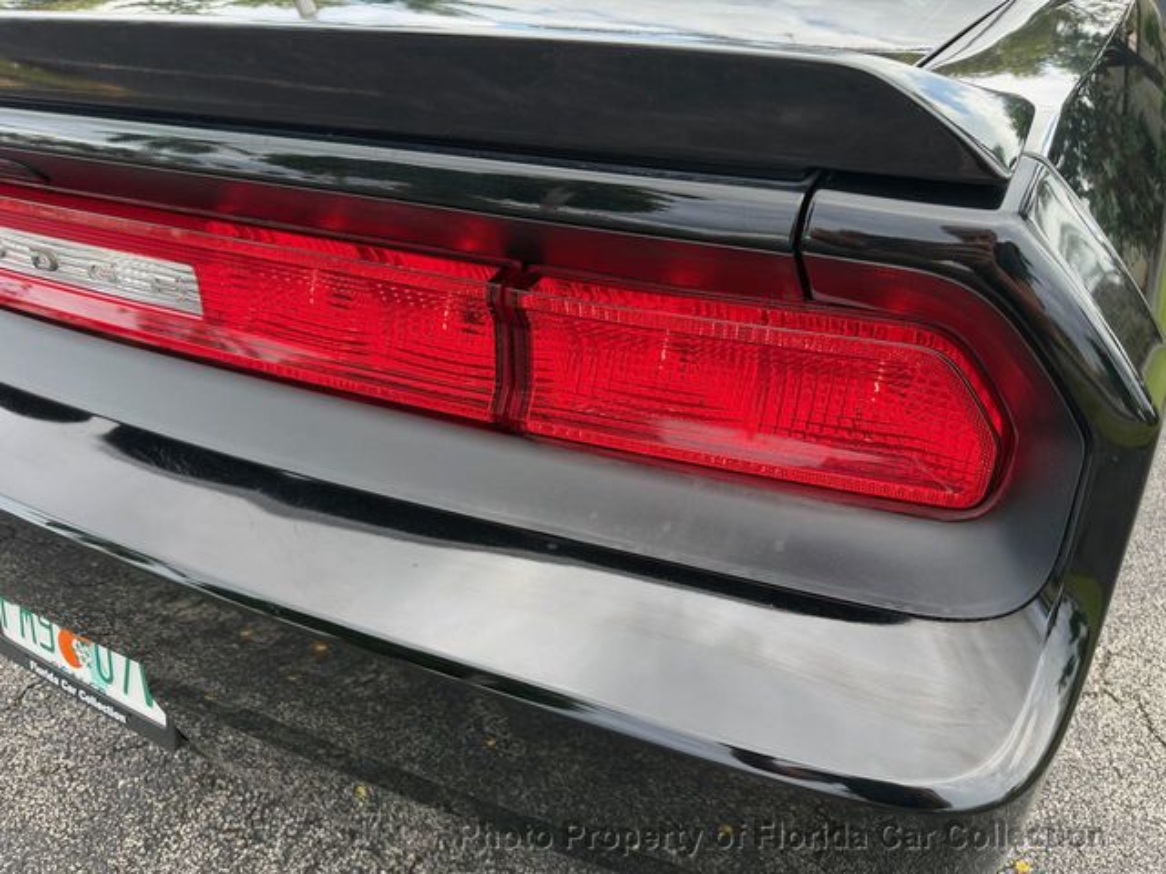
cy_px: 437
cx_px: 583
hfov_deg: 71.6
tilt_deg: -29.3
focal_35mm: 24
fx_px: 808
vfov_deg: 56.8
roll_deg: +1.0
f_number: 1.78
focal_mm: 6.76
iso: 100
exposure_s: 1/501
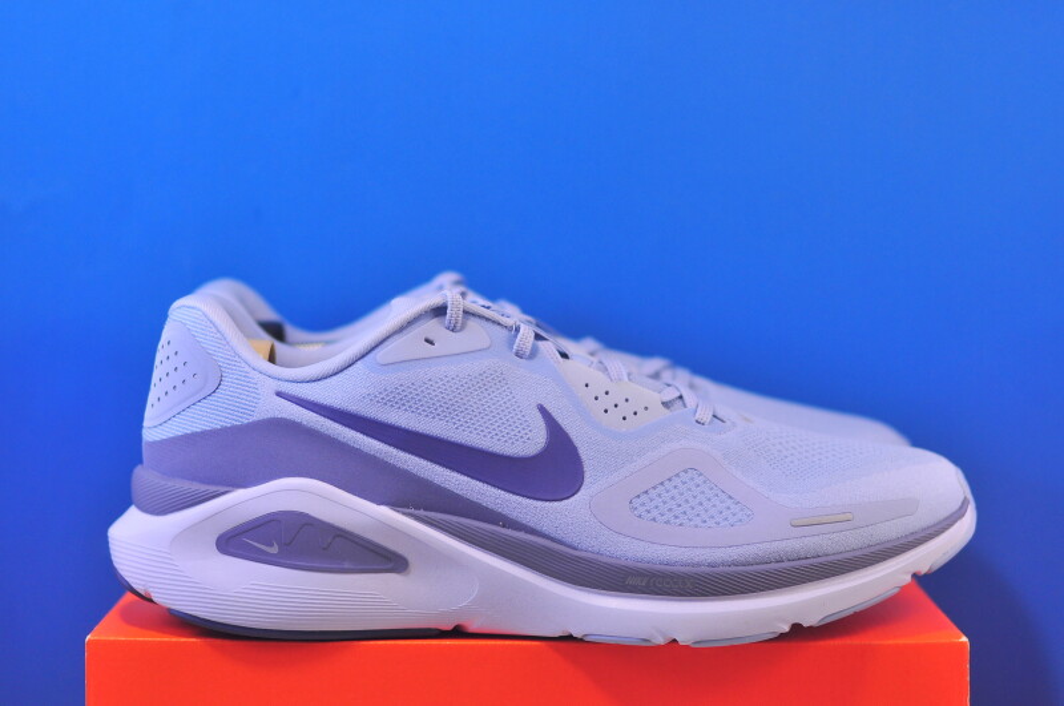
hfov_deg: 27.0
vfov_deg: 18.1
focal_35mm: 75
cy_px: 353
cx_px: 532
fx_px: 2214
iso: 250
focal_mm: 50
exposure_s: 1/320
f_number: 2.5
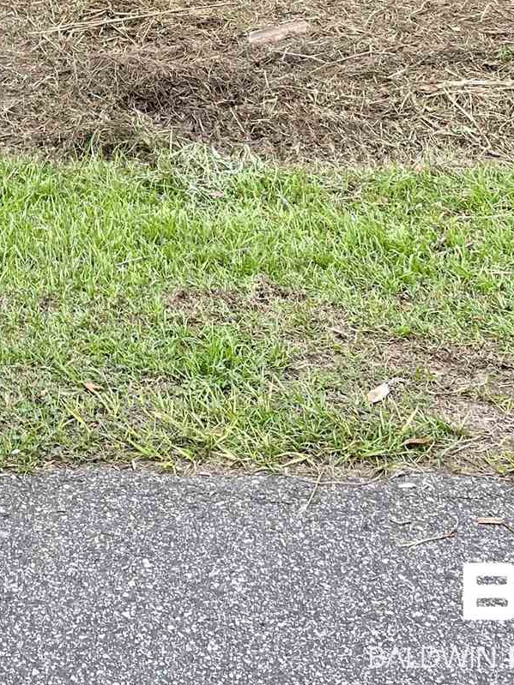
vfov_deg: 22.5
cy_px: -264
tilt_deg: -8.6
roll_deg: -1.5
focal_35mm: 75
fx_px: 1485
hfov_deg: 18.9
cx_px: -37
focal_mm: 4.2
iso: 32
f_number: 1.6
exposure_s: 1/219
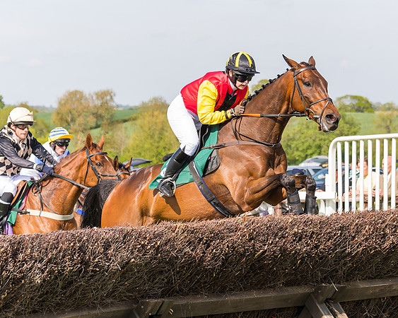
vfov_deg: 12.0
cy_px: 173
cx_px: 239
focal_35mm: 129
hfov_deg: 14.9
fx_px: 1519
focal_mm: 70
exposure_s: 1/2500
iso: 400
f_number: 4
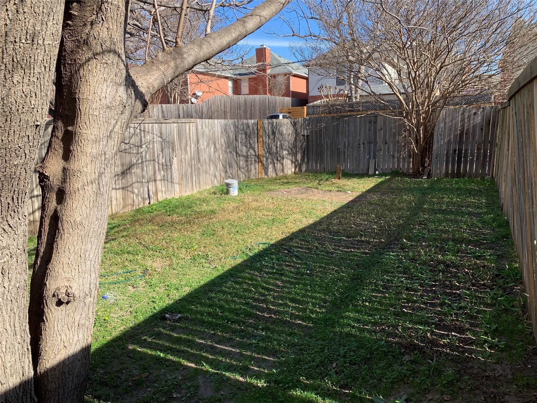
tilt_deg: -8.4
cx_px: 268
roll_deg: +1.6
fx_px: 403
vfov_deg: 53.1
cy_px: 202
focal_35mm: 26
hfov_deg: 67.3
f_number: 1.8
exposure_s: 1/879
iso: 25
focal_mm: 4.25
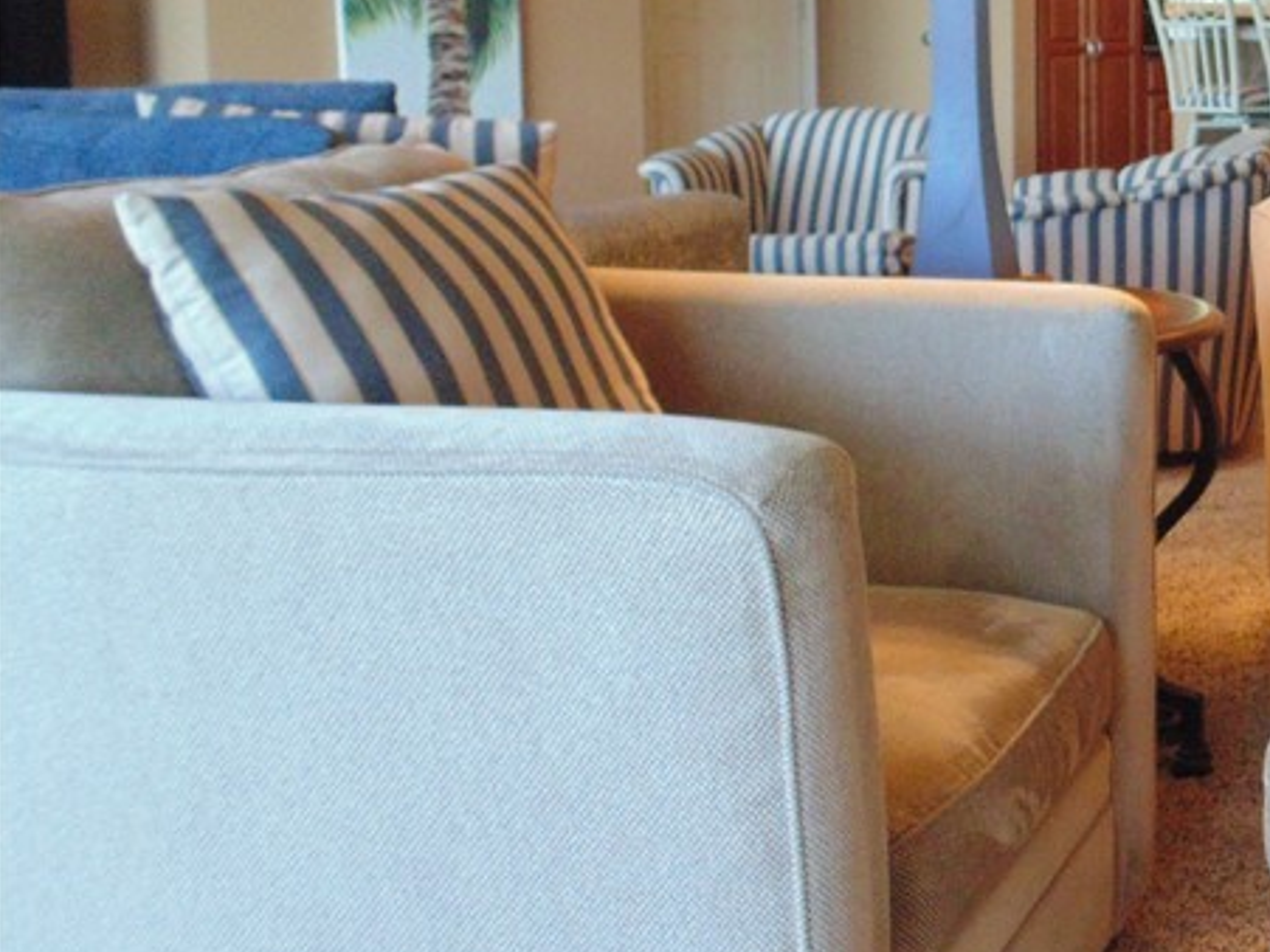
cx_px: 1436
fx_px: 1834
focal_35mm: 50
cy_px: 223
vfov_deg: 28.6
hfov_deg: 32.9
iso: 320
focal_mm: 4
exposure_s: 1/30
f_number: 3.1
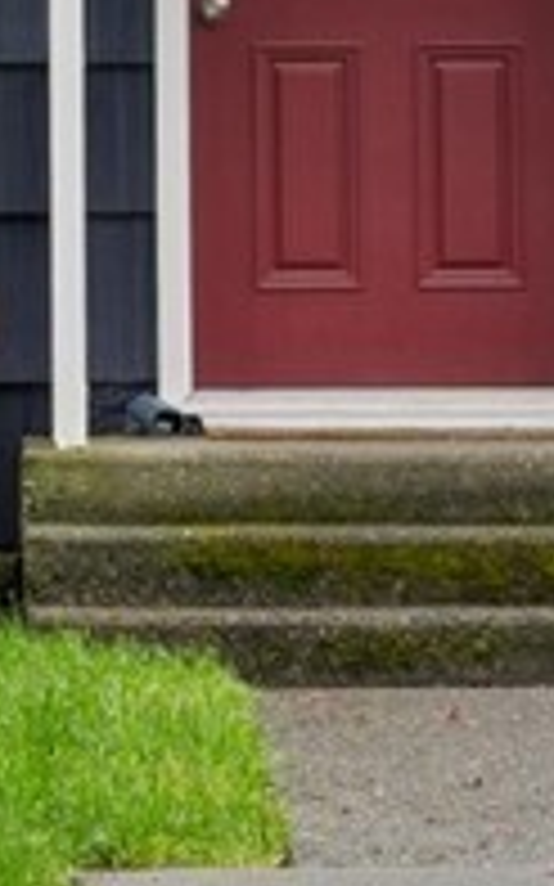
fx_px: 9549
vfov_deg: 5.3
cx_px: -302
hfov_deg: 3.3
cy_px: -450
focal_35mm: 395
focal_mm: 45
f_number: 11
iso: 250
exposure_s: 2
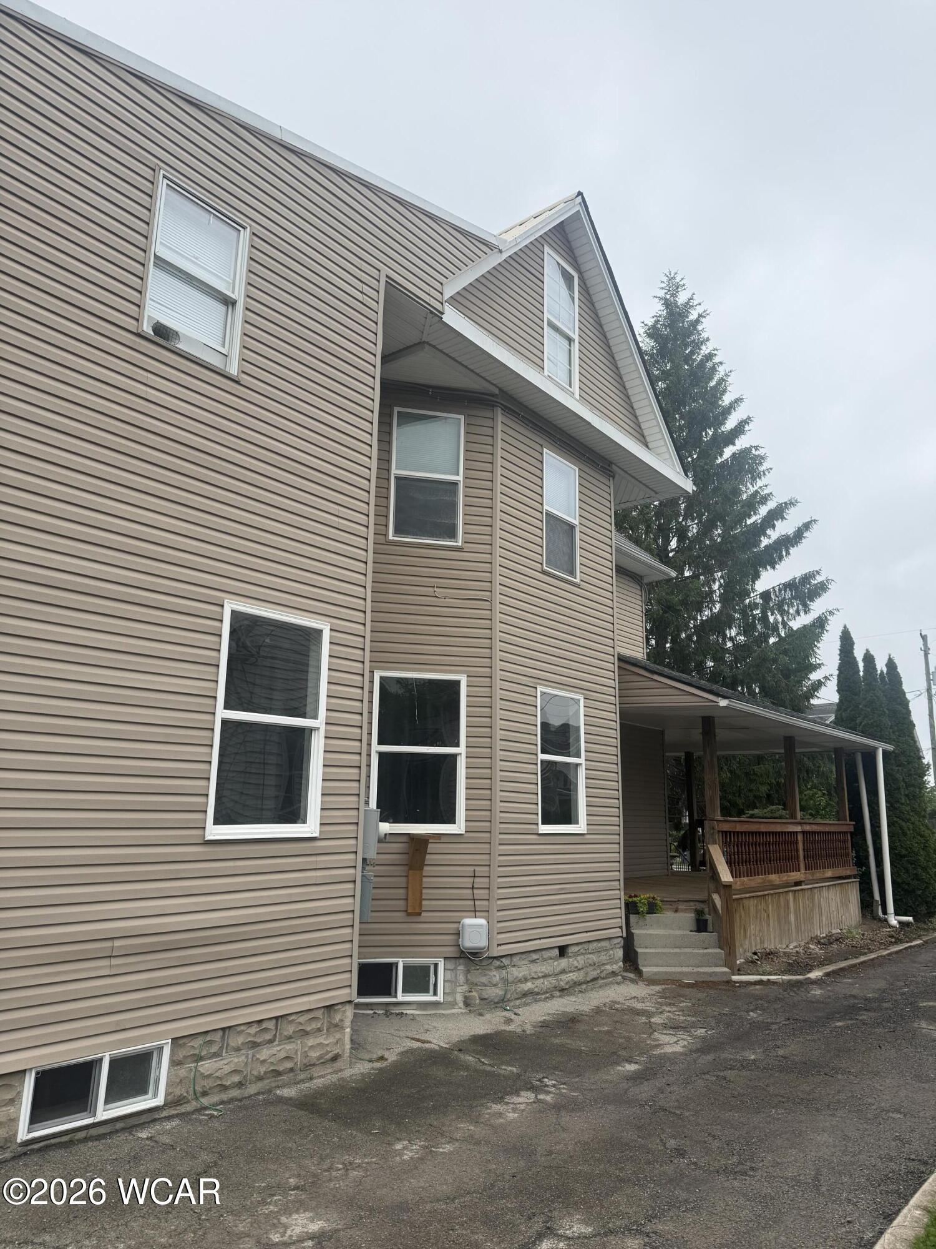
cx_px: 468
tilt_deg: +12.5
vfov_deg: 71.6
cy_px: 624
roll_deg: -1.0
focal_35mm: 24
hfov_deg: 56.8
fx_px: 865
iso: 80
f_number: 1.78
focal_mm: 6.76
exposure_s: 1/2801
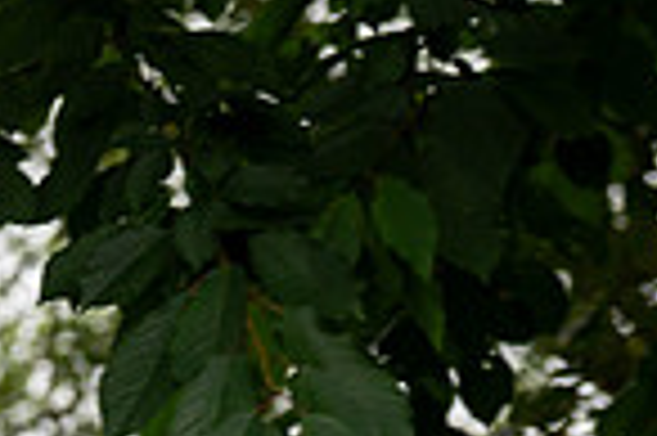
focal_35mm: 278
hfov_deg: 7.3
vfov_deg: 4.9
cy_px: 748
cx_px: -176
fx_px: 5068
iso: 320
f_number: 3.2
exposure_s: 1/400
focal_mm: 70
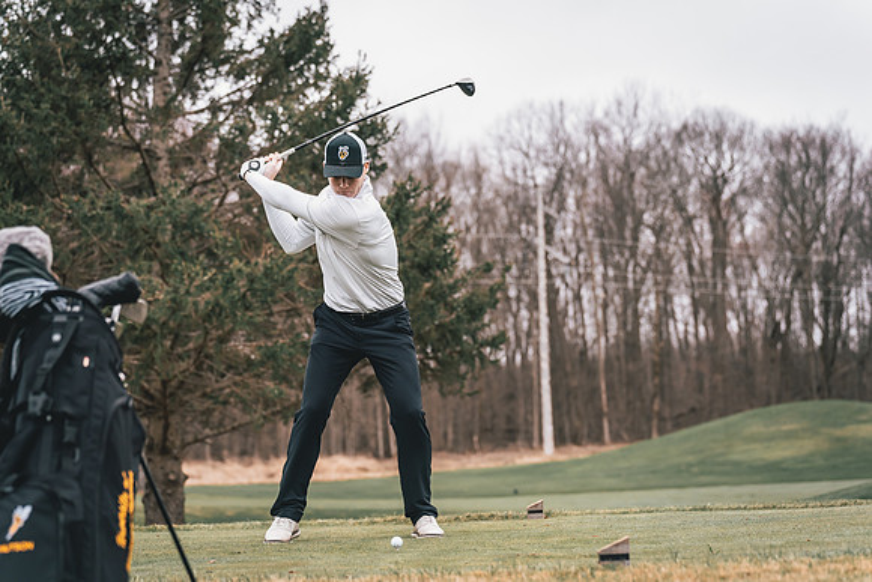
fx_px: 1760
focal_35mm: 73
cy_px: 291
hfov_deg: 27.8
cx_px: 436
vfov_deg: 18.8
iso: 640
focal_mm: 70
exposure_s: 1/4000
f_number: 2.8
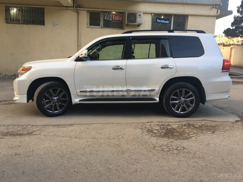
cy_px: 91
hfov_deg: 61.7
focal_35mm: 29
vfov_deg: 48.2
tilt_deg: -9.6
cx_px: 122
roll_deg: -2.3
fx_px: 204
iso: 32
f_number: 2.2
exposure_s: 1/50
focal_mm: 4.15
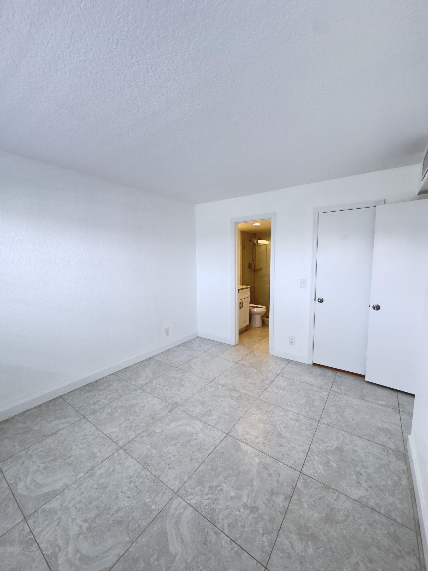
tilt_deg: -6.1
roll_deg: +1.0
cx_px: 214
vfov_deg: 102.1
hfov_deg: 85.7
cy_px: 286
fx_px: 231
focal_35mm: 14
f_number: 2.2
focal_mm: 2.22
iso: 160
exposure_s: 1/120
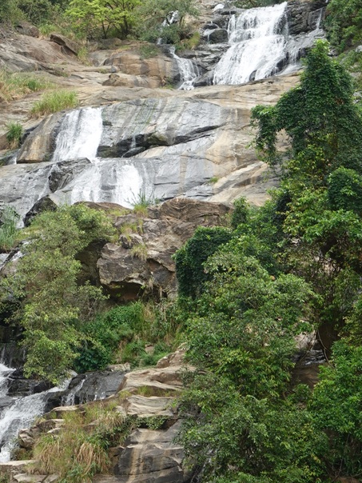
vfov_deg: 15.1
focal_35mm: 130
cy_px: 113
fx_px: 1813
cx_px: 112
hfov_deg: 11.4
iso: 125
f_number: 5.6
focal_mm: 25.7
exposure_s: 1/100
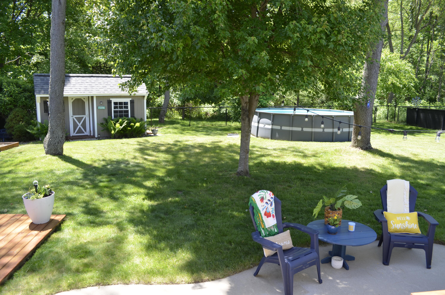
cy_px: 148
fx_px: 333
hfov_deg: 67.5
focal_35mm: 27
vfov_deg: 47.7
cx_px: 222
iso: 200
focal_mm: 18
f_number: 6.3
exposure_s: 1/160
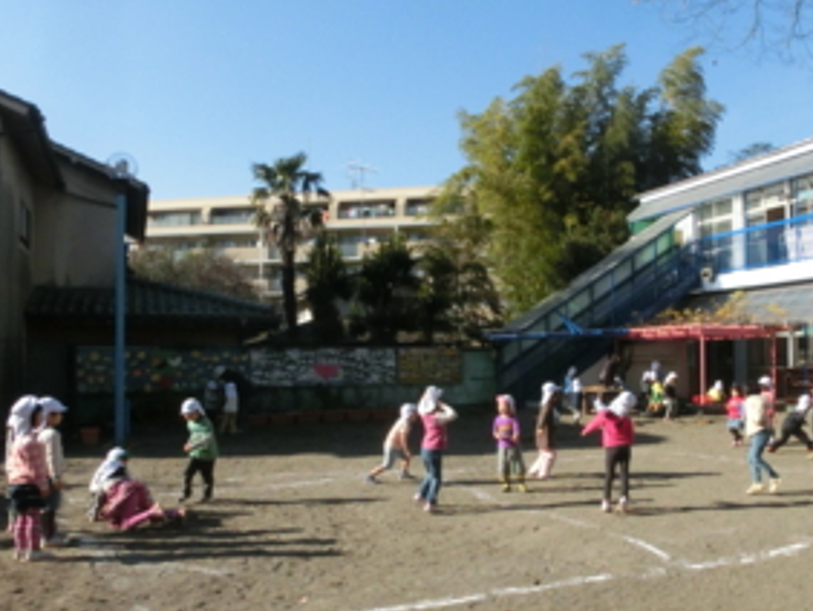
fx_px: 799
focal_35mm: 34
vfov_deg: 41.8
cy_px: 343
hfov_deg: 53.3
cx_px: 513
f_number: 7.9
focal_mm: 4.24
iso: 500
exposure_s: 1/1000
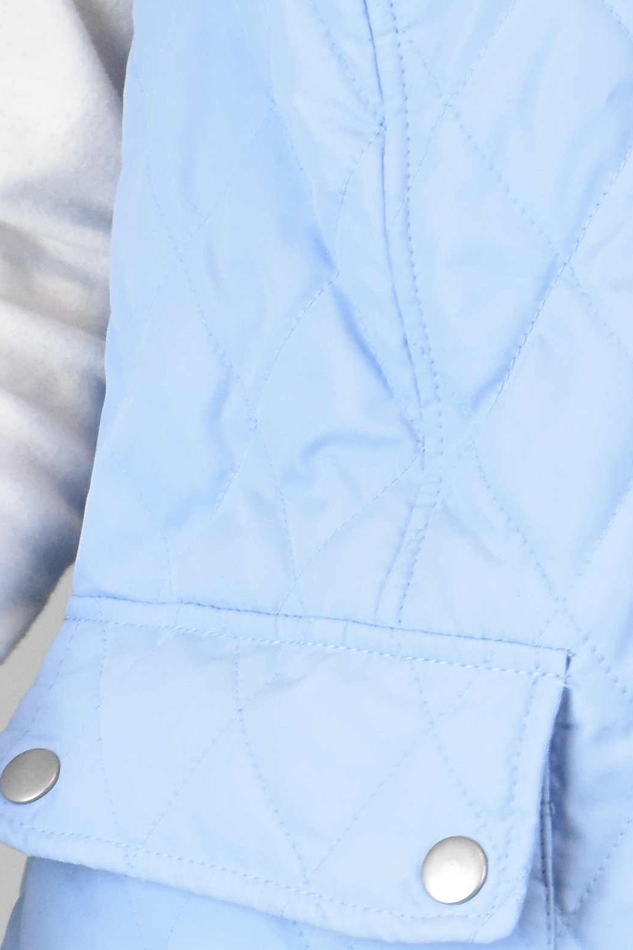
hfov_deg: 7.0
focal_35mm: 195
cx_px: 700
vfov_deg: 10.5
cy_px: 458
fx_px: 5143
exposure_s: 1/50
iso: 1600
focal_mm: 34
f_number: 13
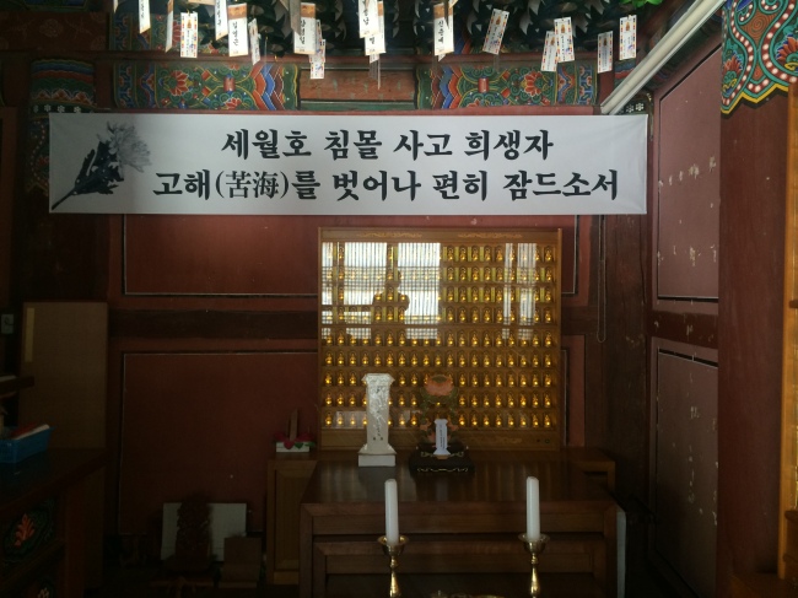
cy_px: 299
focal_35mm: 30
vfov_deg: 46.8
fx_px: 691
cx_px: 399
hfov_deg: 60.0
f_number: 2.2
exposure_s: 1/30
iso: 80
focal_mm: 4.12
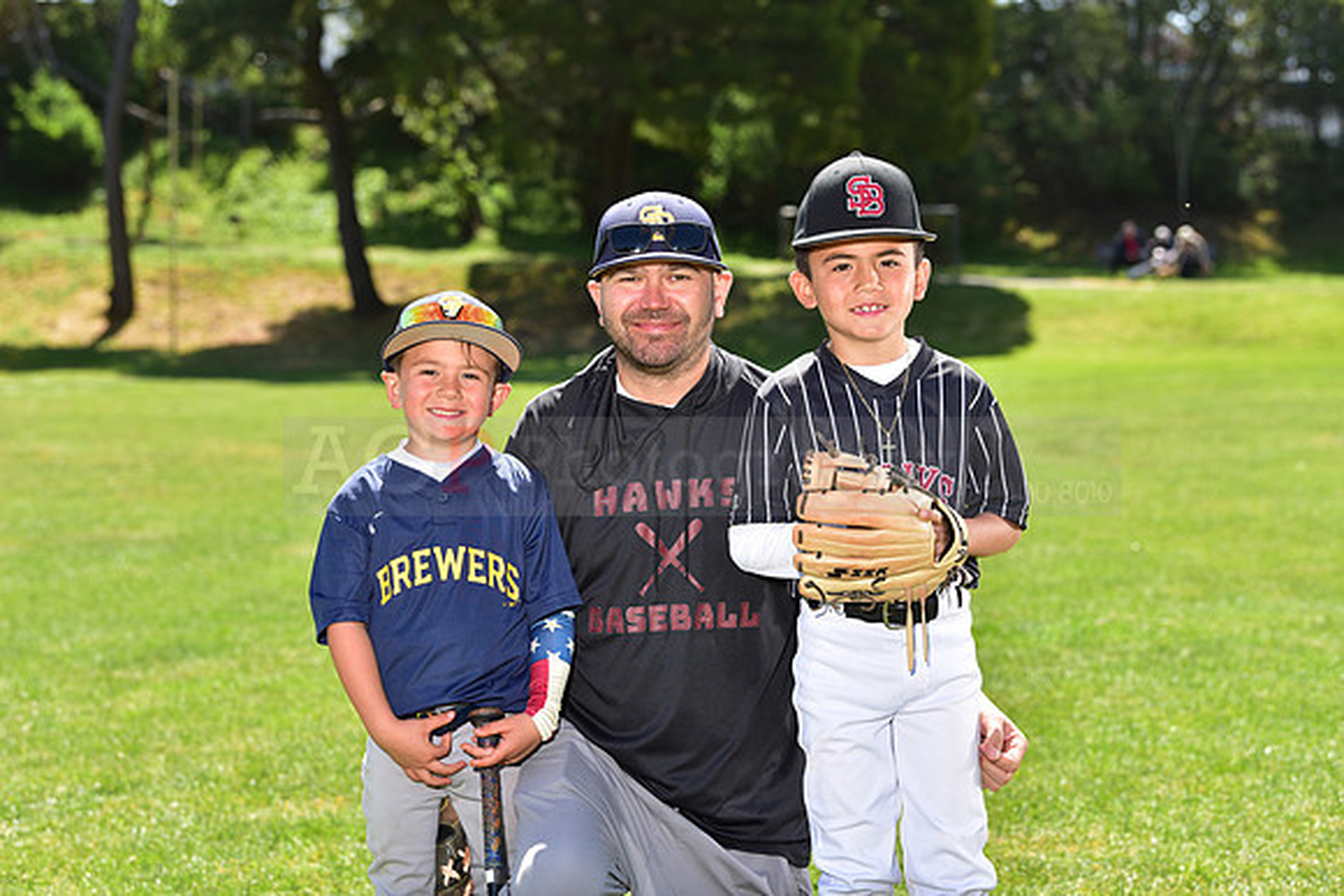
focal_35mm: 85
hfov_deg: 23.9
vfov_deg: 16.1
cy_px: 448
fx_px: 3174
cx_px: 672
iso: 100
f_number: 5
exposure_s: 1/250
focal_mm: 85
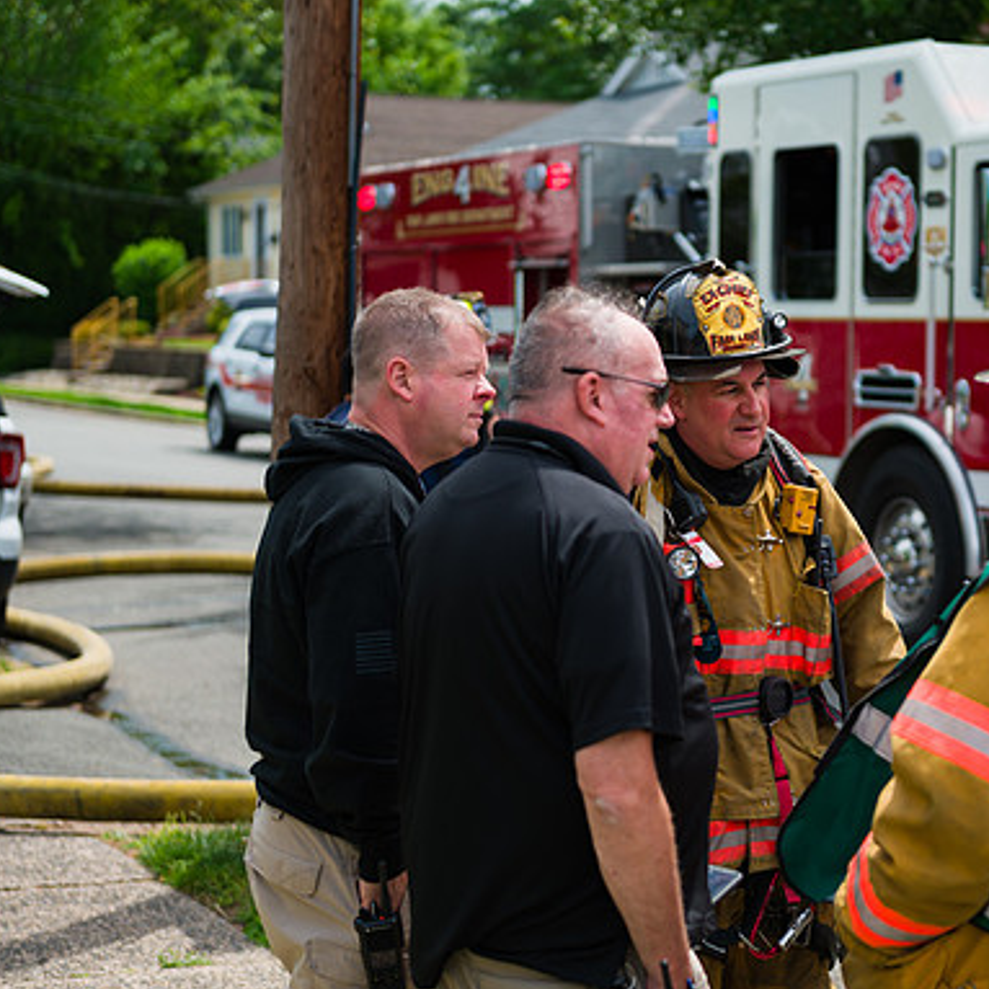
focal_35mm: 90
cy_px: 496
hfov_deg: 19.2
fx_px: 2909
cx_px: 713
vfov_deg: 19.3
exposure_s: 1/2000
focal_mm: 70
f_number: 3.2
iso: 200
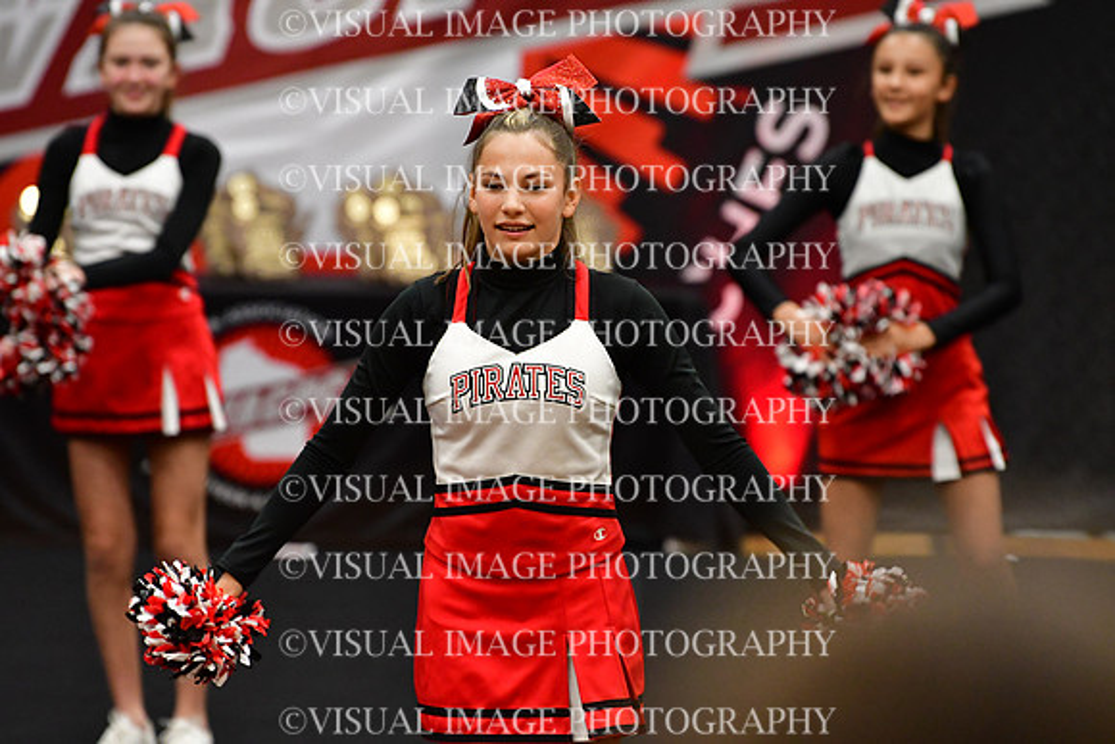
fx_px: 9293
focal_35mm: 300
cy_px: 372
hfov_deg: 6.9
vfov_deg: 4.6
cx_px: 558
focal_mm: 200
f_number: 3.5
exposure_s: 1/500
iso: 4000
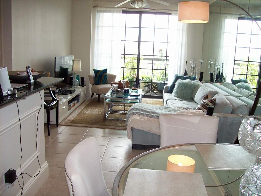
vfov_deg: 39.7
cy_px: 98
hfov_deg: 51.4
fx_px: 271
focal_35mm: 36
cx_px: 130
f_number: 2.7
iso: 140
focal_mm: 6
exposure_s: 1/90.1
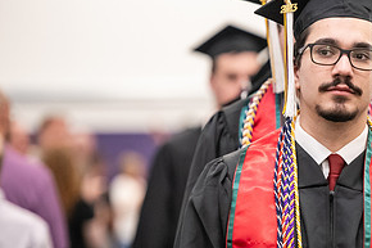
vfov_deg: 3.9
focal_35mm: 350
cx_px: 331
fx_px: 3614
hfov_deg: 5.9
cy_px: 168
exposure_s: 1/200
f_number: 3.2
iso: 3200
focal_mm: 175
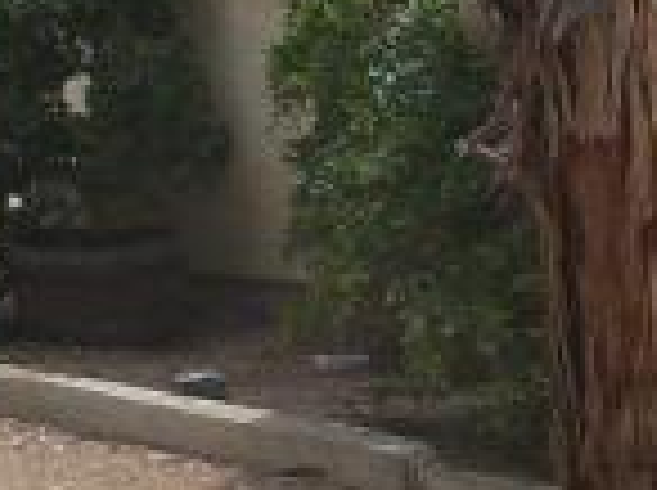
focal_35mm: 267
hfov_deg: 7.4
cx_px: 369
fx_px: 5059
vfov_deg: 5.5
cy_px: 301
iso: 100
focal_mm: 6.3
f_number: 3.3
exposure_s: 1/640
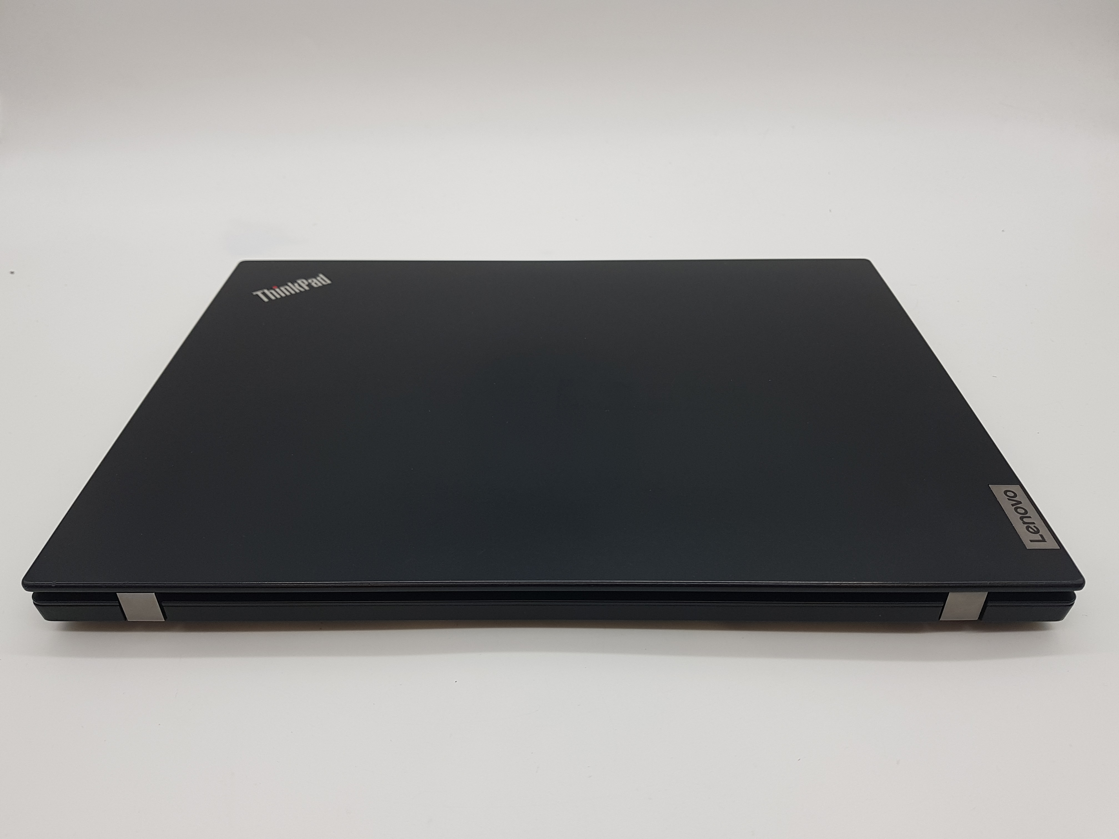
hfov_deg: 67.3
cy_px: 420
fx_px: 840
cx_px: 560
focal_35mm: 26
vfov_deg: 53.1
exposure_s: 1/243
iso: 40
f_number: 1.7
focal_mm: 4.2
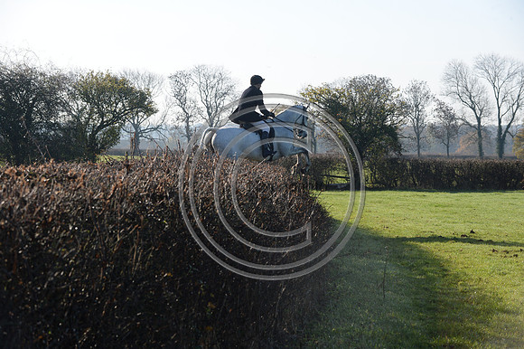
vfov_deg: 11.8
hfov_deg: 17.7
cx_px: 262
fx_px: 1687
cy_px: 174
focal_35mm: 116
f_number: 7.1
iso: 1000
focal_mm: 116
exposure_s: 1/1250
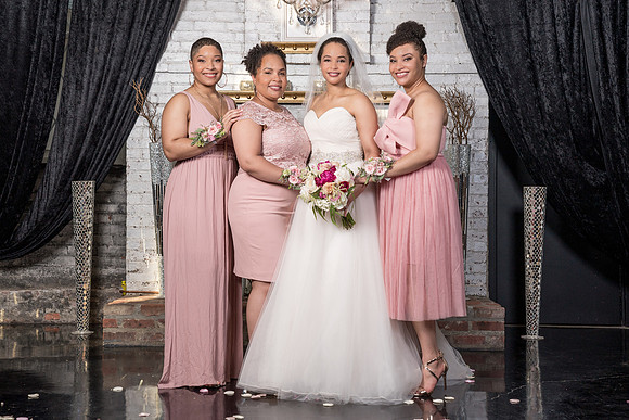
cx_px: 309
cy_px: 193
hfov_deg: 30.8
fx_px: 1140
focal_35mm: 65
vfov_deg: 20.9
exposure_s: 1/200
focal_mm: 57
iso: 100
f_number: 4
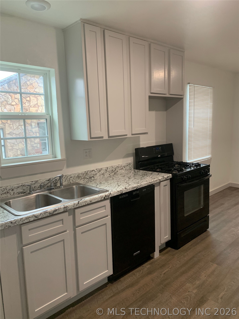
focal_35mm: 26
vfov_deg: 67.3
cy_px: 160
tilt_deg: -8.1
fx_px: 239
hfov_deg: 53.1
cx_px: 120
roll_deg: +2.6
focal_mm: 4.25
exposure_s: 1/60
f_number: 1.8
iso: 160
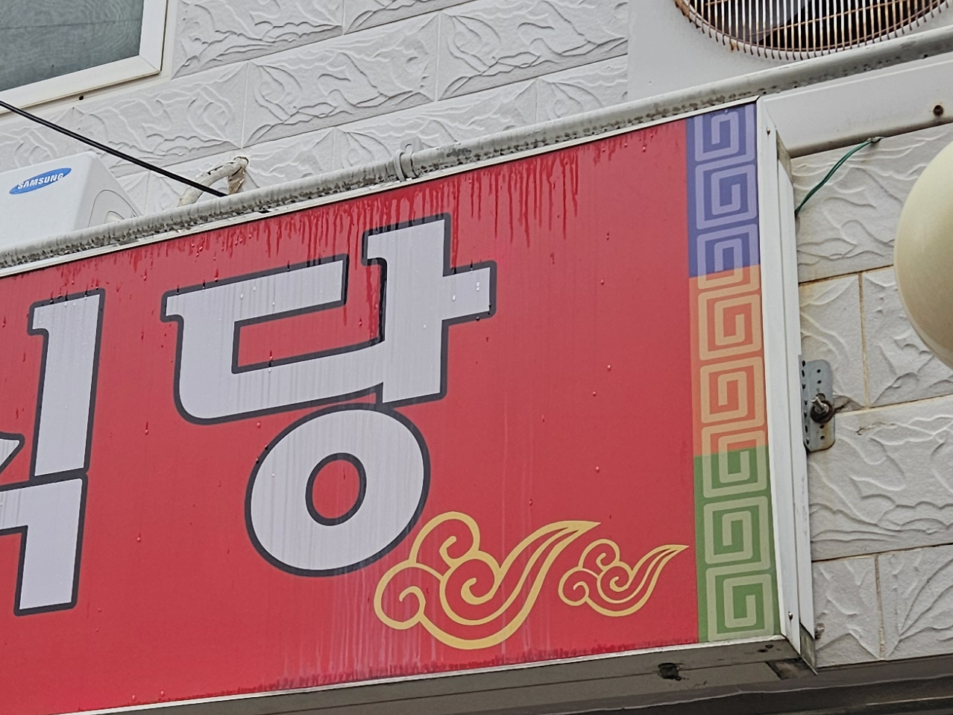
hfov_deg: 27.0
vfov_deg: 20.3
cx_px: 386
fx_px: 1982
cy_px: 547
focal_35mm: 72
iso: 50
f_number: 1.8
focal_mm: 5.4
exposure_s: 1/207
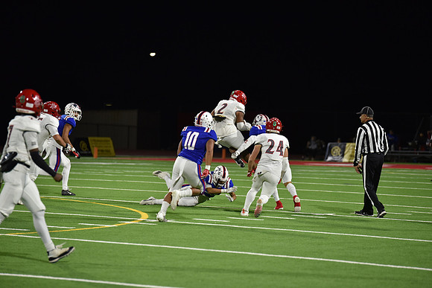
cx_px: 216
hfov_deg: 11.7
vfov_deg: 7.9
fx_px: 2100
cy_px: 144
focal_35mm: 175
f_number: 2.8
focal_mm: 175
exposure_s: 1/500
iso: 1800
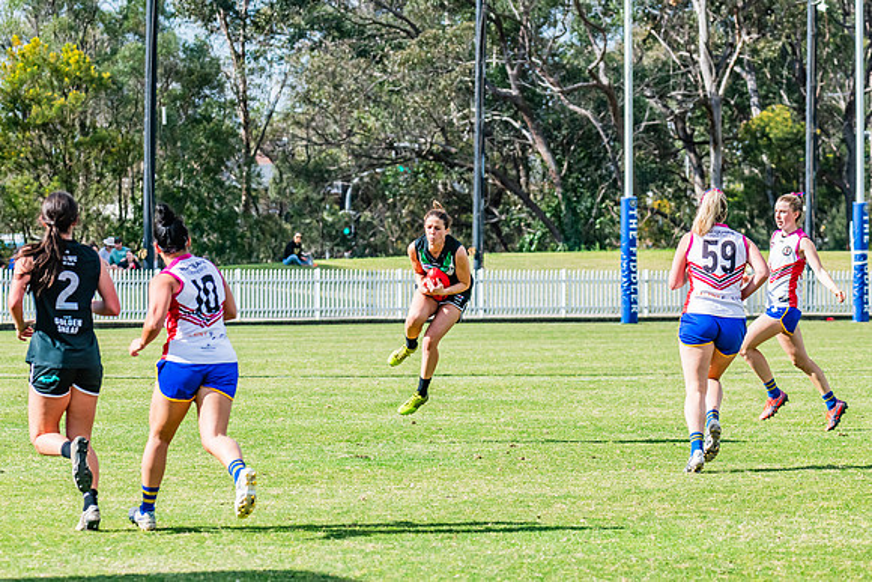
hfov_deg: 10.6
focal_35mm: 194
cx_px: 430
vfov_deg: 7.1
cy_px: 266
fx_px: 4696
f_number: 9
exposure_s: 1/1600
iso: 800
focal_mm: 170
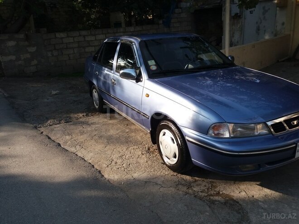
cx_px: 150
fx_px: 242
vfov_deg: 49.7
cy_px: 112
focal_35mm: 28
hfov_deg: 63.4
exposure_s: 1/582
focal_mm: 3.7
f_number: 1.9
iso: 64
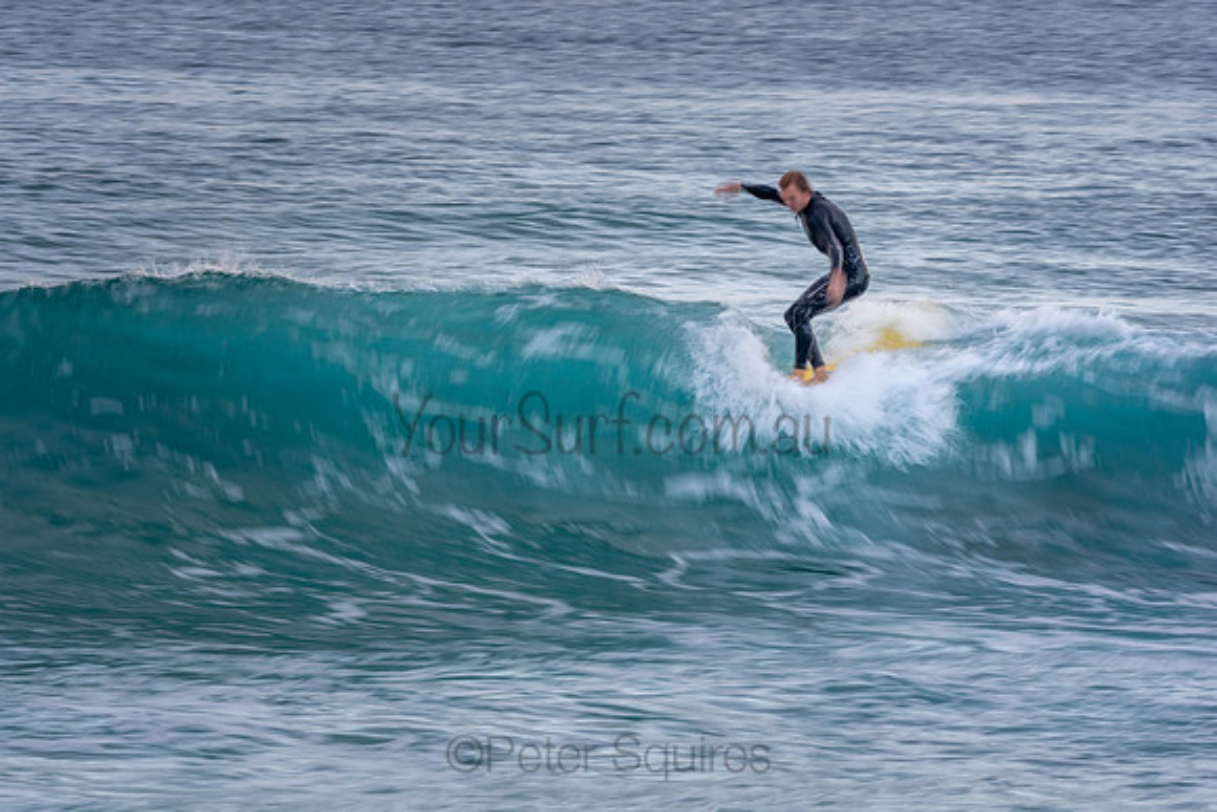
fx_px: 13694
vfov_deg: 3.4
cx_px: 608
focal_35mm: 405
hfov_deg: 5.1
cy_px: 406
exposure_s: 1/15
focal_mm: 270
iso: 100
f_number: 13
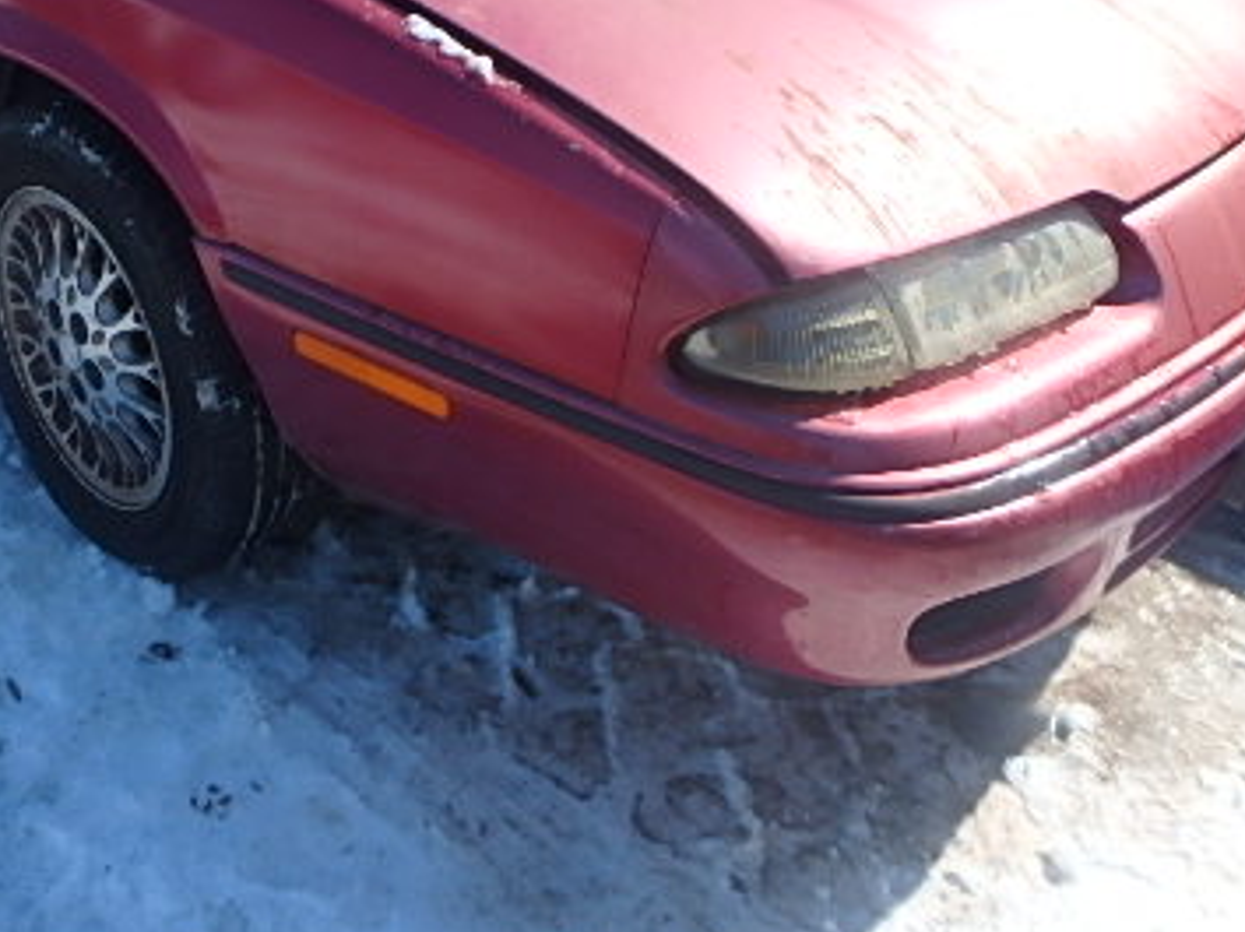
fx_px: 1366
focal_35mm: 38
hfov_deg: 48.0
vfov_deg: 36.2
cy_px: 162
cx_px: 387
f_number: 3.5
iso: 125
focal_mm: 3.7
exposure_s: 1/800
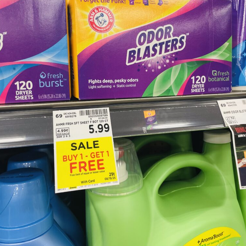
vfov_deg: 52.0
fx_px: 249
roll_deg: +1.9
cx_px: 123
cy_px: 92
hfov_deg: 52.5
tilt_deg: -3.9
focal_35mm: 31
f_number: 1.6
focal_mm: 4.2
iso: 64
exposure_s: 1/63
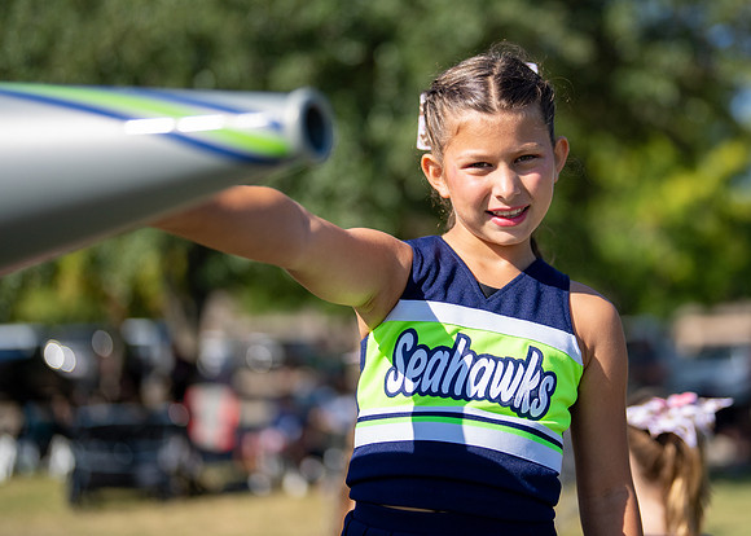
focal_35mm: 68
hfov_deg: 28.9
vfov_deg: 21.0
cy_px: 208
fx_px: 1447
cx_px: 493
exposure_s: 1/20000
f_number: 1.2
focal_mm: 50
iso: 250
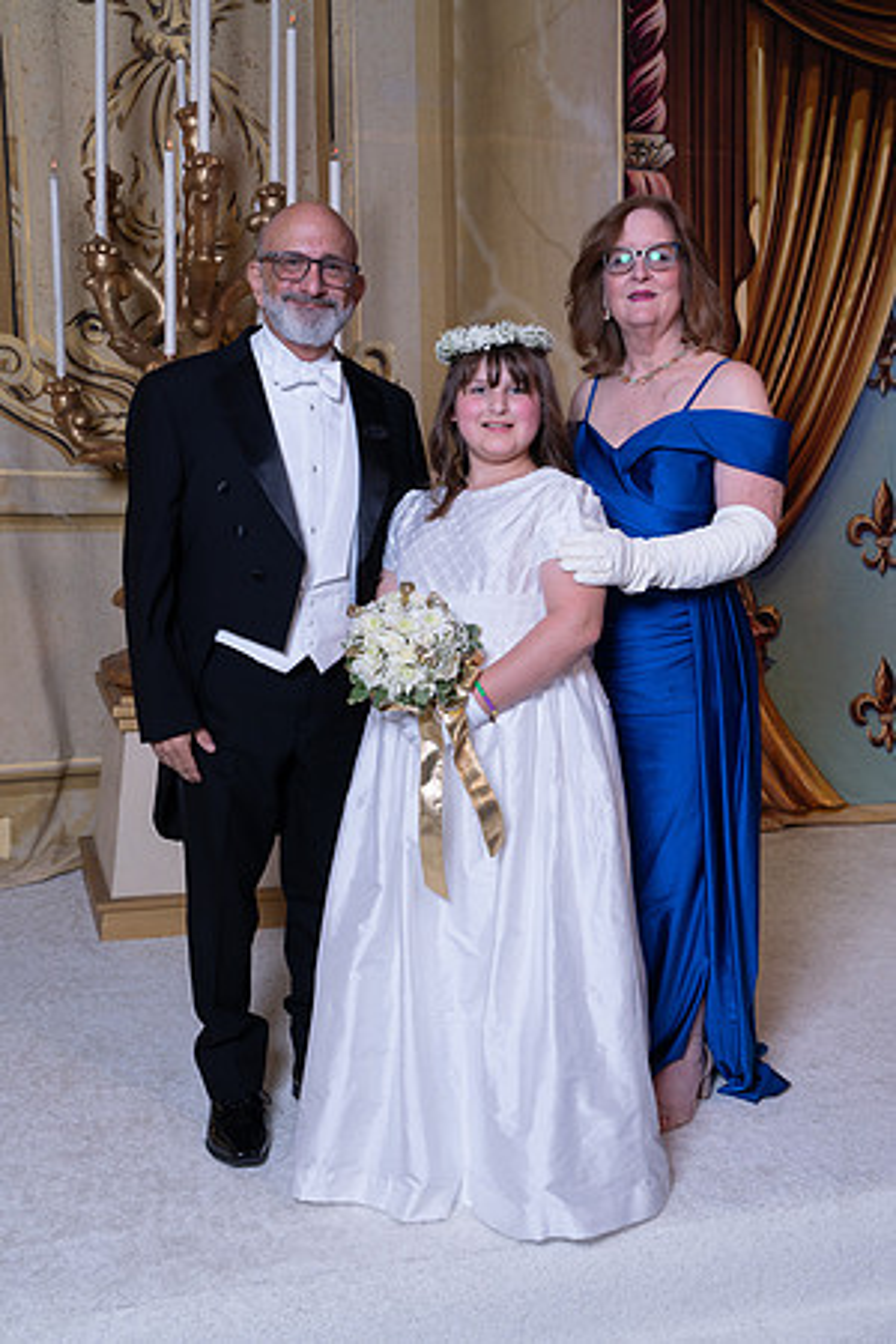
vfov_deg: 51.9
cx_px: 448
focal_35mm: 37
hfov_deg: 35.9
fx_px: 1381
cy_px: 672
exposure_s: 1/160
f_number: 9
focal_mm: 37
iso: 200
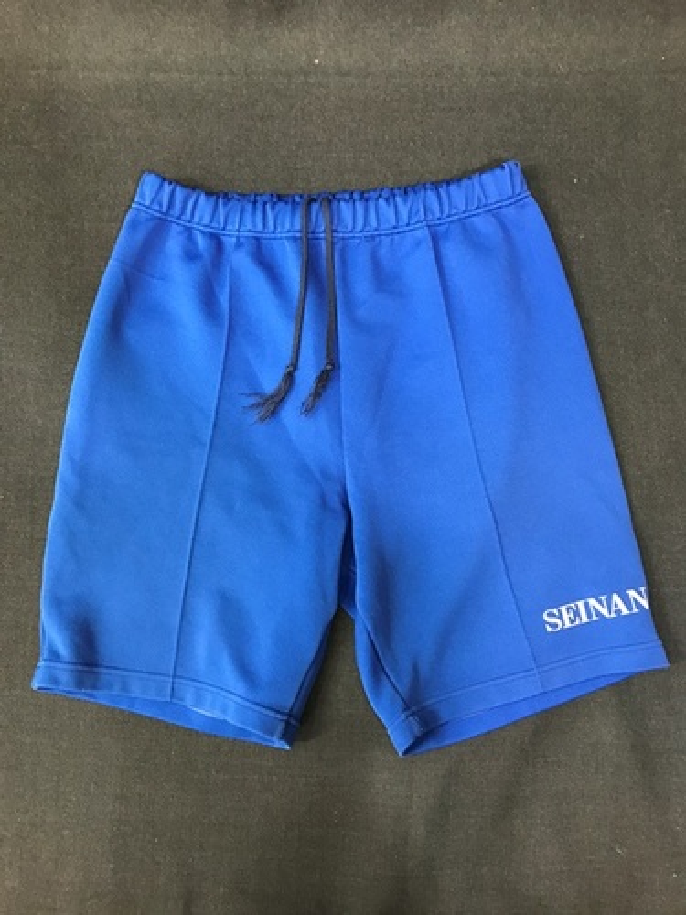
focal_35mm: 28
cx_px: 343
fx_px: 740
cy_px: 458
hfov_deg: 49.7
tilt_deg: -84.8
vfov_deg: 63.4
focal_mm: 3.99
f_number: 1.8
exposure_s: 1/11
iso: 100
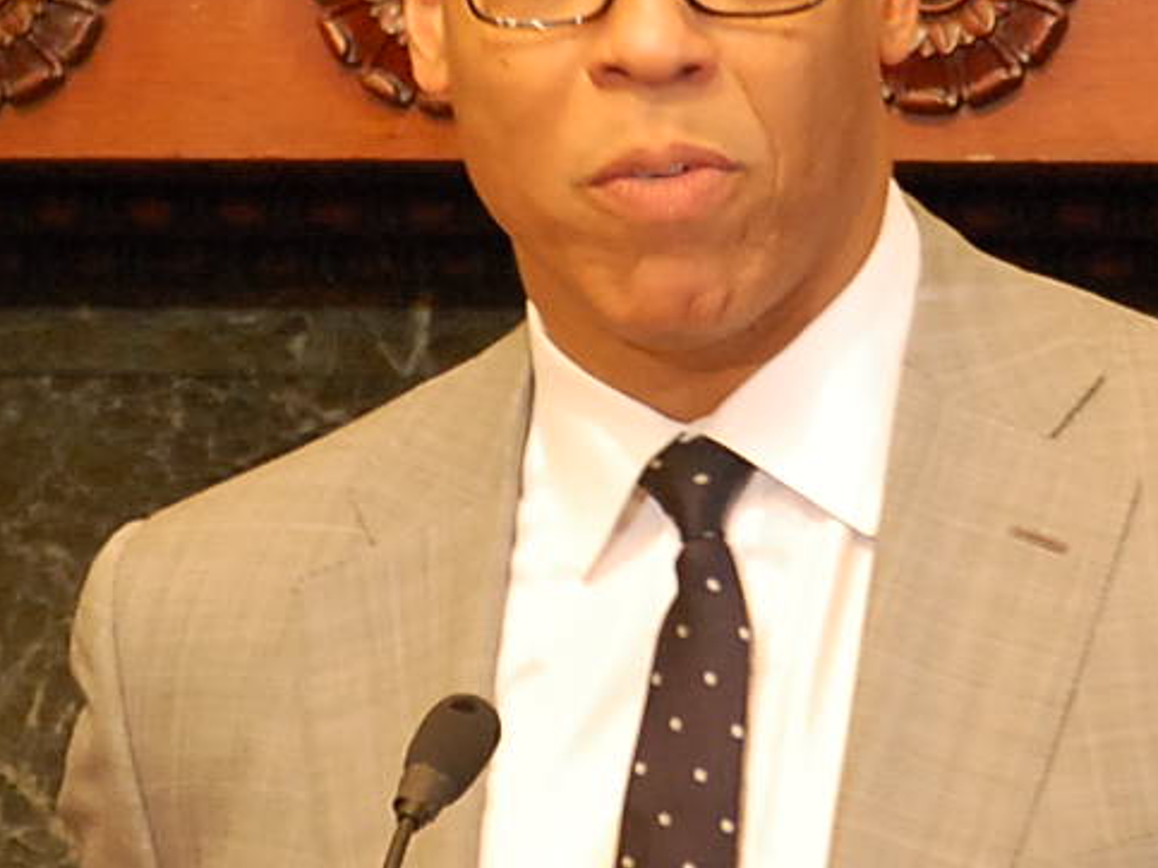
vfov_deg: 3.2
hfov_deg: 4.2
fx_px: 15769
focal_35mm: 471
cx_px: 631
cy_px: 149
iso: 1600
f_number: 5.6
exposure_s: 1/13
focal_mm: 105
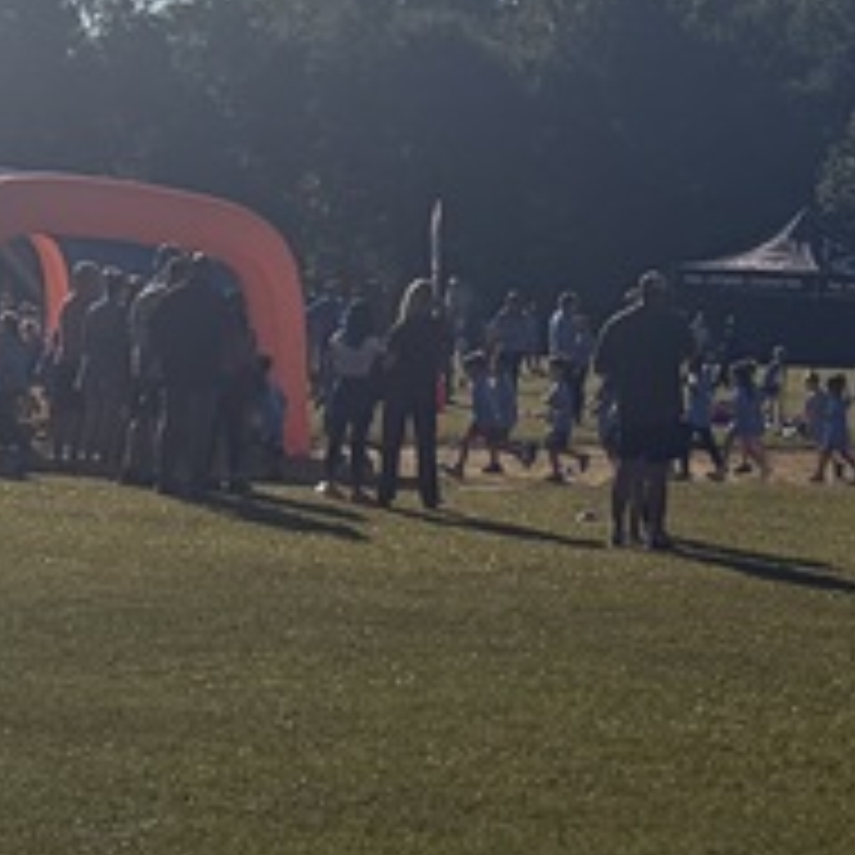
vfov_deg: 13.8
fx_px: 3465
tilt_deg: +4.2
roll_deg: -1.8
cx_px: 788
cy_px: -32
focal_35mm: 124
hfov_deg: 13.9
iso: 50
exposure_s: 1/14493
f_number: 1.6
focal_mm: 5.96
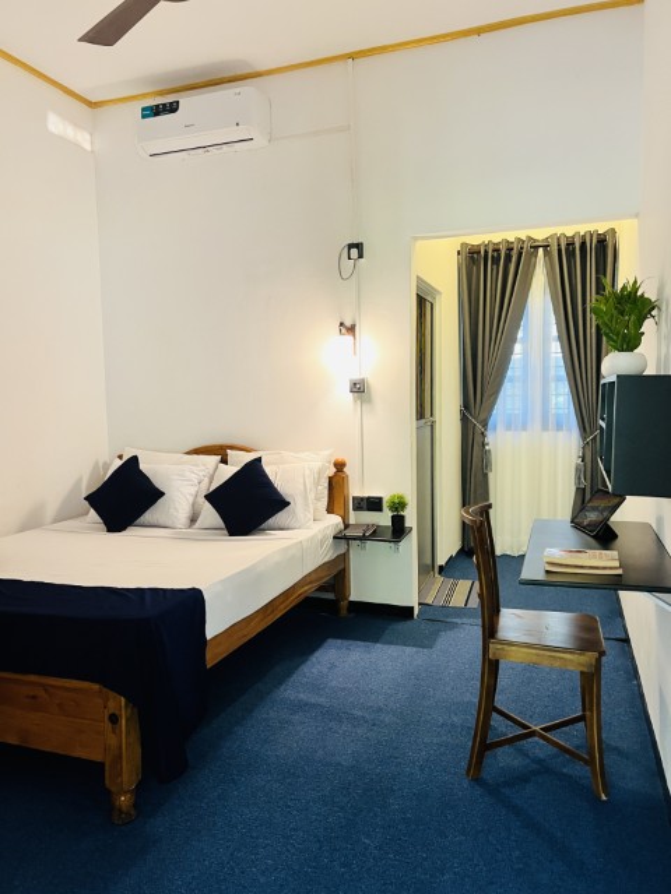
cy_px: 447
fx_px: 672
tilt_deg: -4.5
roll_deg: -0.1
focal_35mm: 26
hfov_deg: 53.1
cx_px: 336
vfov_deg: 67.3
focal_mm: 5.7
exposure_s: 1/50
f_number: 1.5
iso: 250
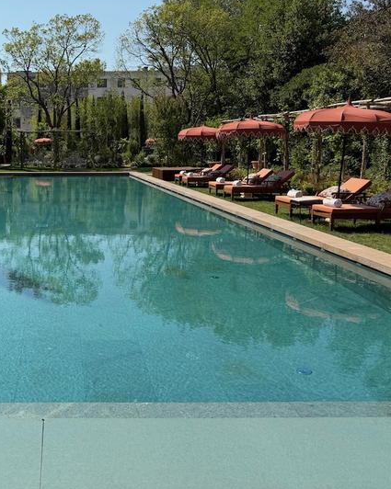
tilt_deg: -8.0
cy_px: 208
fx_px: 536
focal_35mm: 37
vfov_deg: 48.9
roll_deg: -0.1
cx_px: 57
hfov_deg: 38.0
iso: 80
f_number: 1.78
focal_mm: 6.76
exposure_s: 1/5714
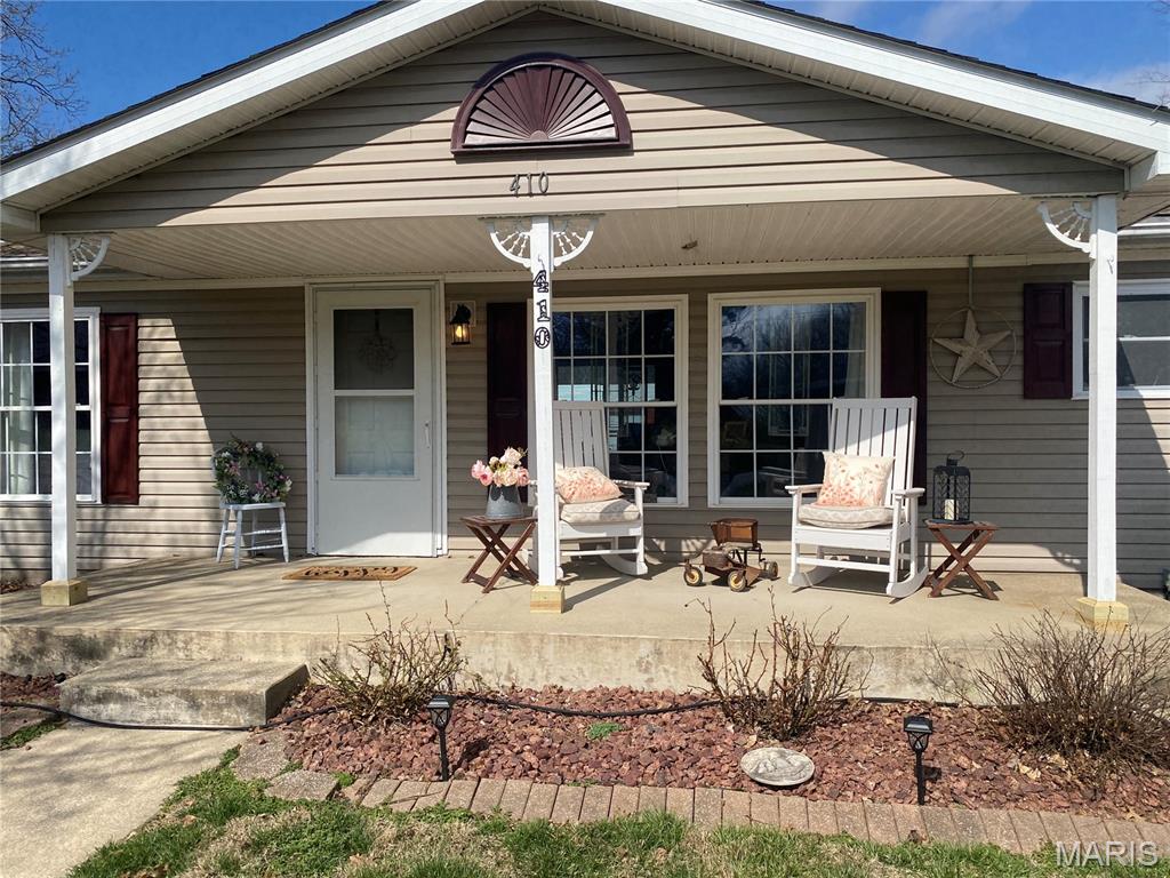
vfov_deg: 53.1
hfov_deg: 67.3
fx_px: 879
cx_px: 585
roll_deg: -0.3
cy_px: 439
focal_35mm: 26
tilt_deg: -1.3
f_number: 1.8
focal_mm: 4.25
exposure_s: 1/4115
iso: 32
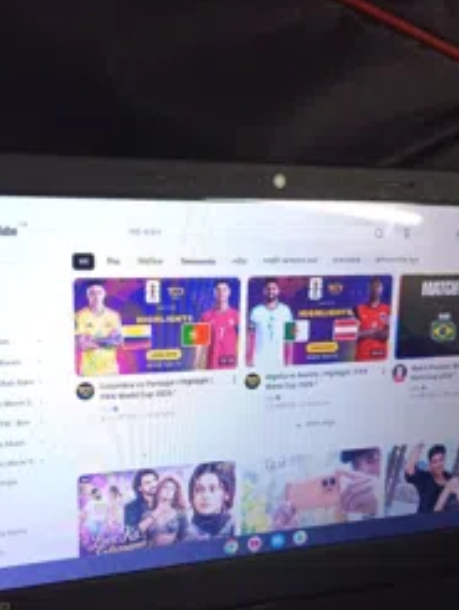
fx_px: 688
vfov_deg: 47.5
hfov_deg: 36.8
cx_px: 191
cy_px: 374
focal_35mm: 39
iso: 1135
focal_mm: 5.25
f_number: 1.75
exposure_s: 1/33.3
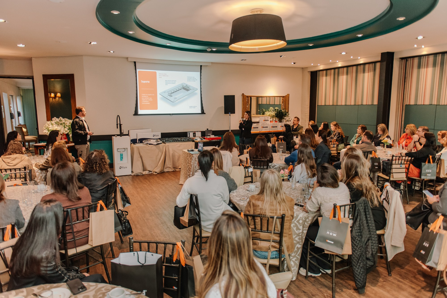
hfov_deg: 72.6
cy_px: 149
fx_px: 304
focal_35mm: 24
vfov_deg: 52.3
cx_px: 224
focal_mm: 24
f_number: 2.8
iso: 2500
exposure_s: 1/200
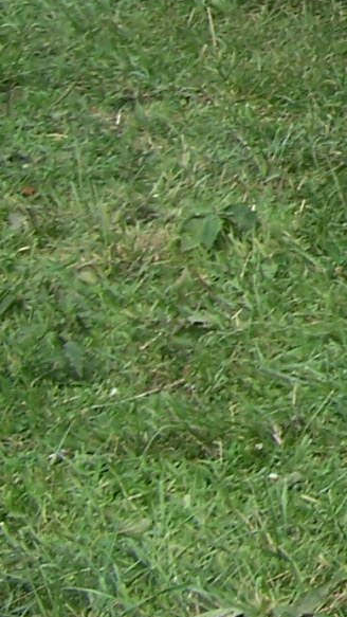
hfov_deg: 6.1
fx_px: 3009
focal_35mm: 184
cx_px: 1049
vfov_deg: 11.3
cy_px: -243
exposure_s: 1/320
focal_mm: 6.3
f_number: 4
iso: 64
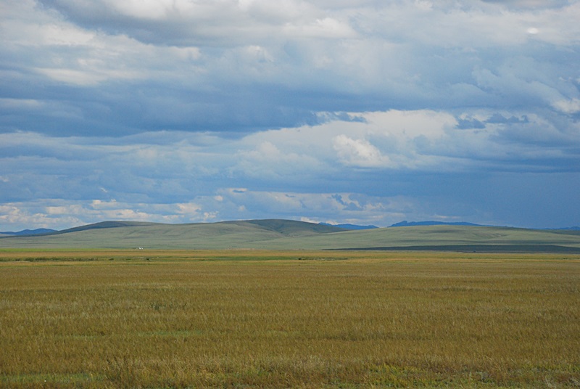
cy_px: 194
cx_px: 290
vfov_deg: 12.2
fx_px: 1815
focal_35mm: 112
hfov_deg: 18.2
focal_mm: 75
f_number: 6.3
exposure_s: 1/2000
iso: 400
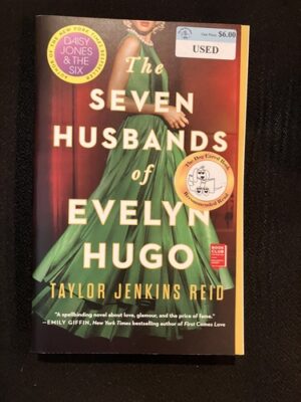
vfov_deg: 63.4
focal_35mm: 28
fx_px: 325
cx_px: 150
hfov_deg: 49.7
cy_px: 201
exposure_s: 1/30
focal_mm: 3.99
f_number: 1.8
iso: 400
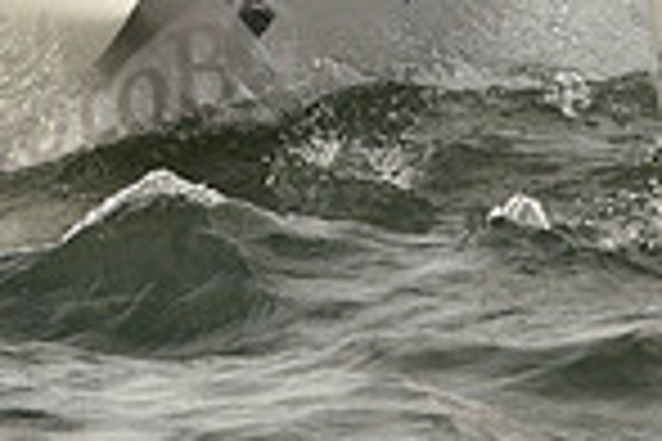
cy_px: -218
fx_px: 23904
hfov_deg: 1.6
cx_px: 757
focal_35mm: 1300
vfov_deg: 1.1
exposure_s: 1/1250
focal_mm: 330
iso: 320
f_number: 7.1
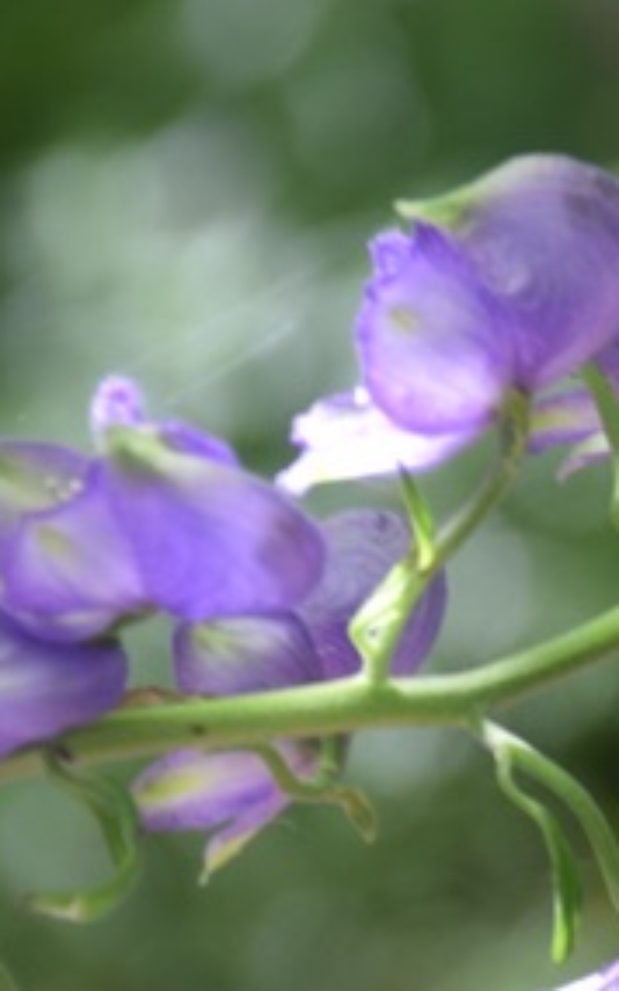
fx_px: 13044
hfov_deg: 2.7
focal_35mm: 483
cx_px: 911
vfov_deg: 4.4
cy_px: 529
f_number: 6.3
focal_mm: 100
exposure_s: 1/40
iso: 200
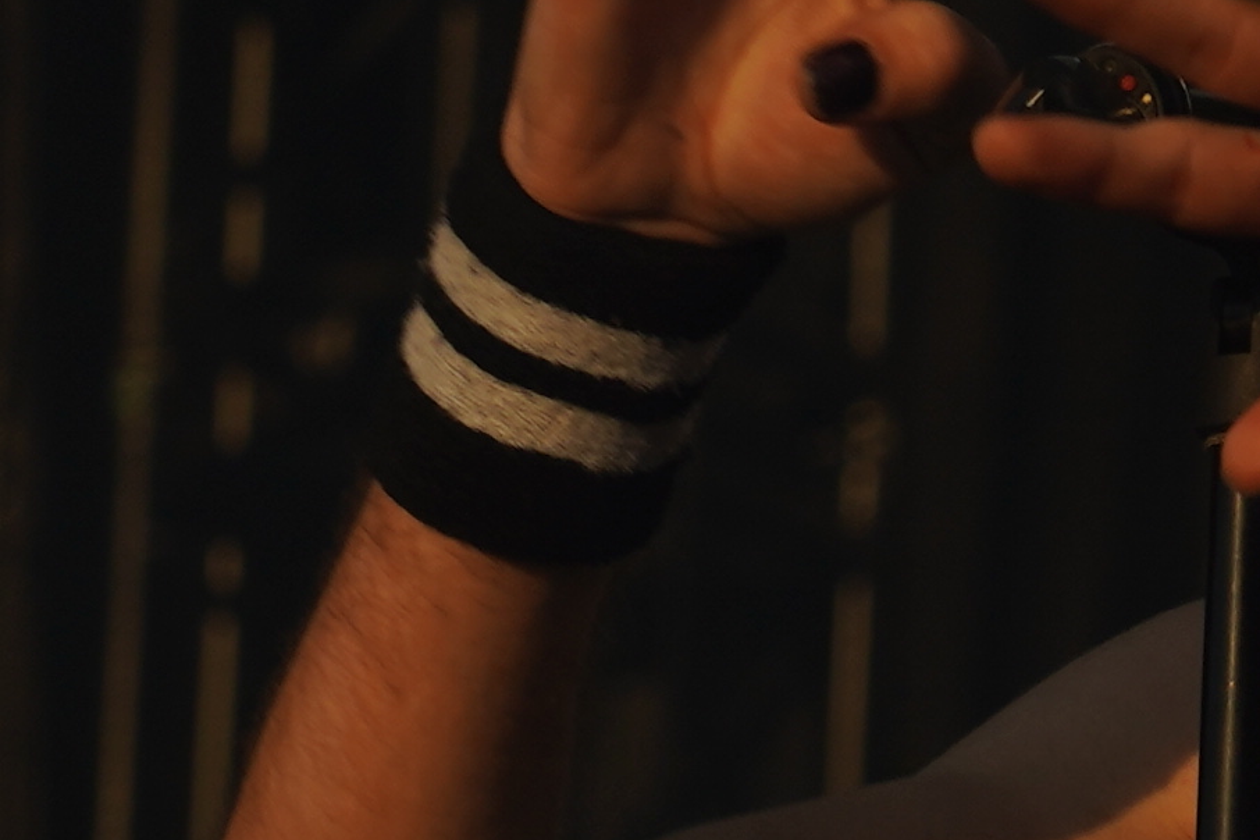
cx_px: 2092
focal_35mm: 695
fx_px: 24323
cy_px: 741
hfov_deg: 3.0
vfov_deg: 2.0
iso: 100
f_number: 8
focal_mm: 105
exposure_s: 1/500
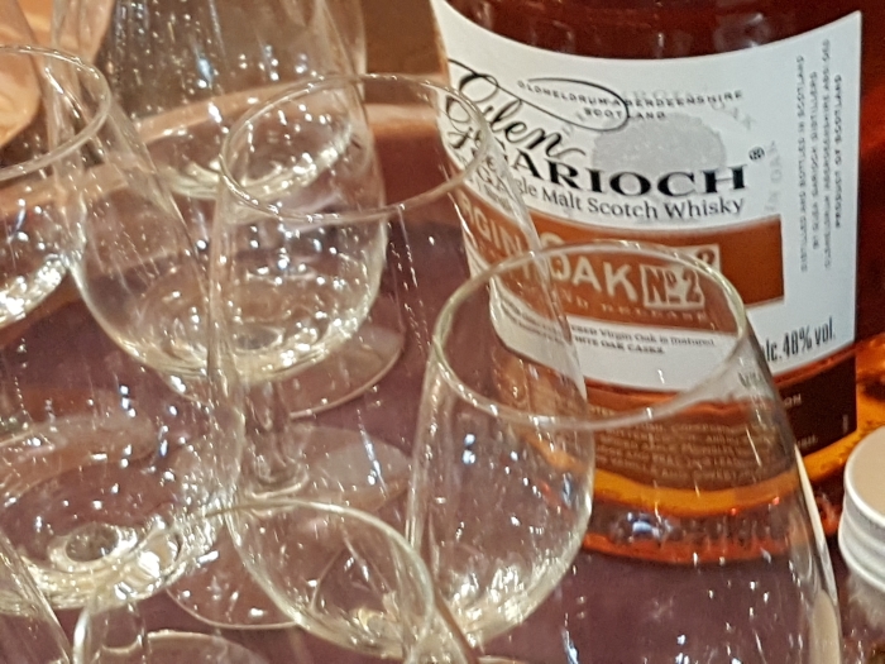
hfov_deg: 67.3
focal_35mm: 26
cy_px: 332
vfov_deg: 53.1
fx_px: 665
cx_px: 442
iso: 250
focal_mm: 4.2
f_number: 1.7
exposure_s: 1/25
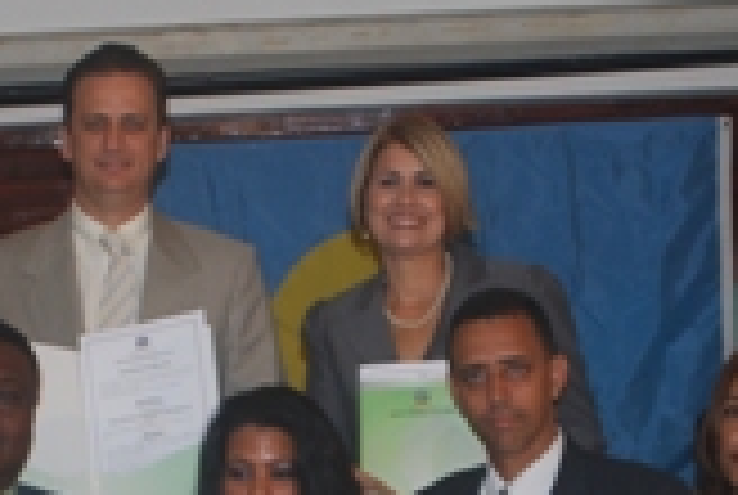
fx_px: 2362
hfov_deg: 17.7
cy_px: 610
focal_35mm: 115
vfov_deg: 11.7
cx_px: 225
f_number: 3.8
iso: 200
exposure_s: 1/60
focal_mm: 28
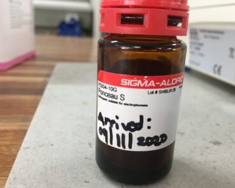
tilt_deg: -15.6
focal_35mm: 31
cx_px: 122
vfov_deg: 47.1
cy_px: 95
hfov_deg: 57.2
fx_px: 216
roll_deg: -4.6
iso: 160
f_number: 2.2
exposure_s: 1/33
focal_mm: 4.15
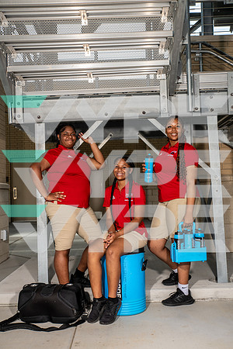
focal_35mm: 40
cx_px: 116
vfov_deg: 48.5
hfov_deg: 33.4
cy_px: 174
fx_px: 388
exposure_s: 1/320
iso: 200
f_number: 7.1
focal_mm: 40
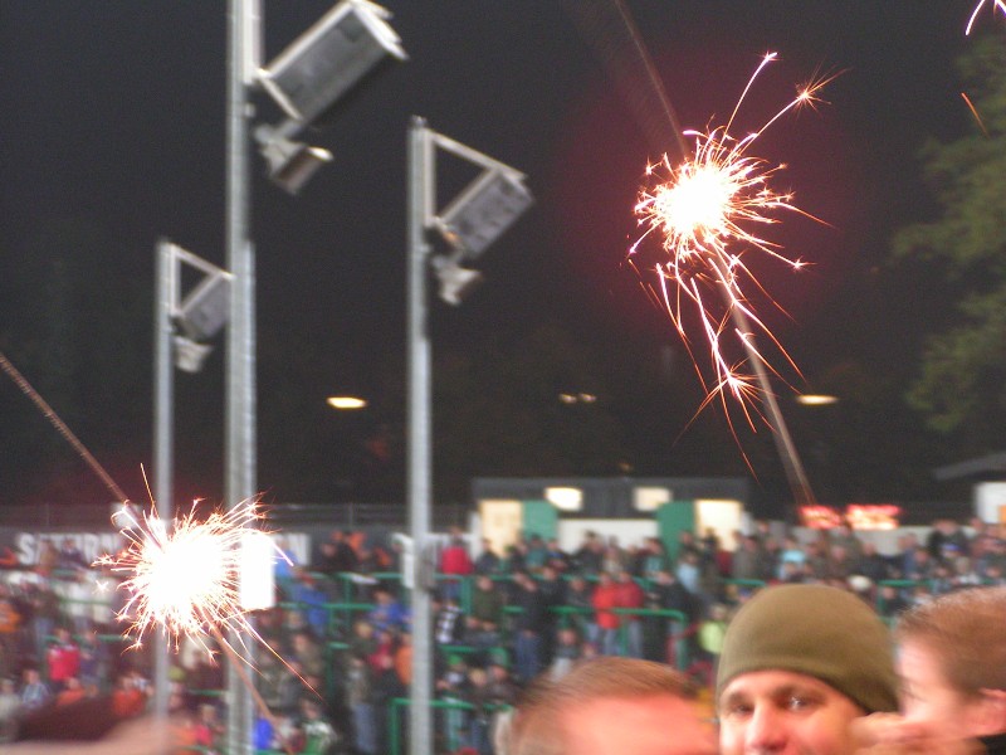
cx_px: 503
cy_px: 378
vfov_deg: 11.3
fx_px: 3807
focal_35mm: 131
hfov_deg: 15.1
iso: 200
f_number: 3.5
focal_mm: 20
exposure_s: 1/6
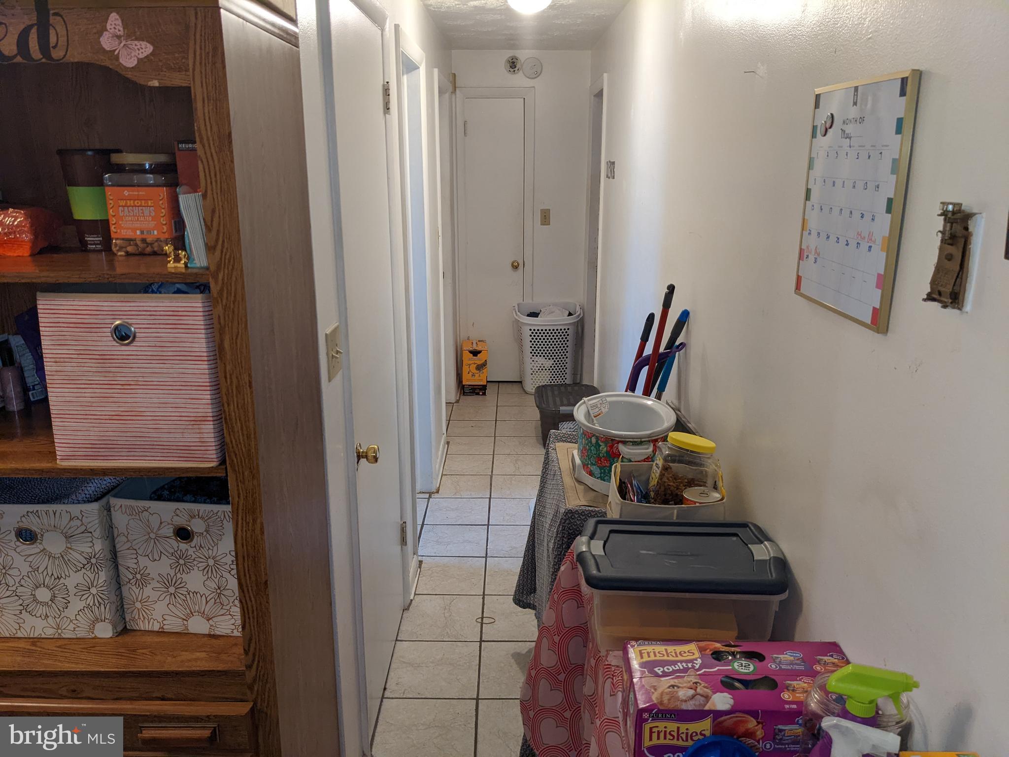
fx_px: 787
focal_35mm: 27
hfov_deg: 65.3
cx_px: 504
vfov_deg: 51.4
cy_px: 378
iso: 171
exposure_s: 1/60
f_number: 1.73
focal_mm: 4.38
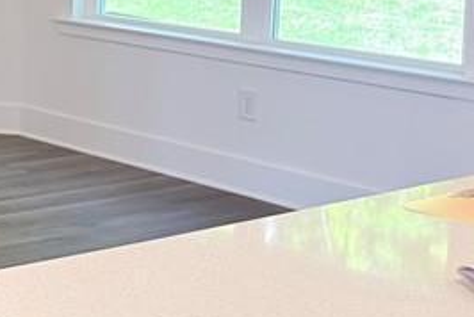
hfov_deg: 17.9
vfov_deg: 14.1
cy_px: 0
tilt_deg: -6.3
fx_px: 1265
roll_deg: -0.4
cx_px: -323
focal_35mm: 96
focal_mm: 6.76
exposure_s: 1/226
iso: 200
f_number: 1.78
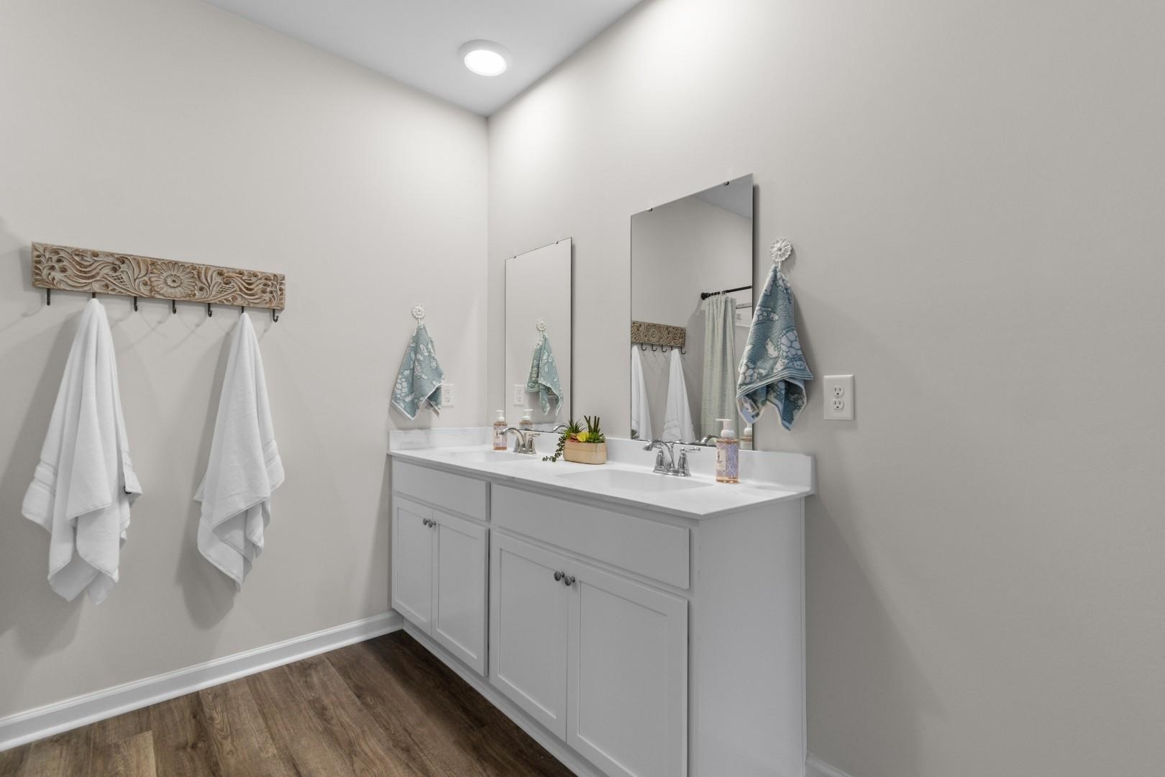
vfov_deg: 77.3
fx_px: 485
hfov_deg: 100.4
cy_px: 388
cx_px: 582
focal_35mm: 15
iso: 100
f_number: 4.5
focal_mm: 10
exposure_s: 1/15
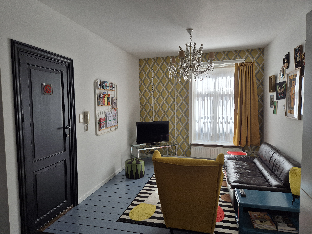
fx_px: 207
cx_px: 156
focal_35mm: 23
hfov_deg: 73.9
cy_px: 117
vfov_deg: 58.9
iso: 50
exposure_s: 1/180
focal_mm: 5.4
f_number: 1.8
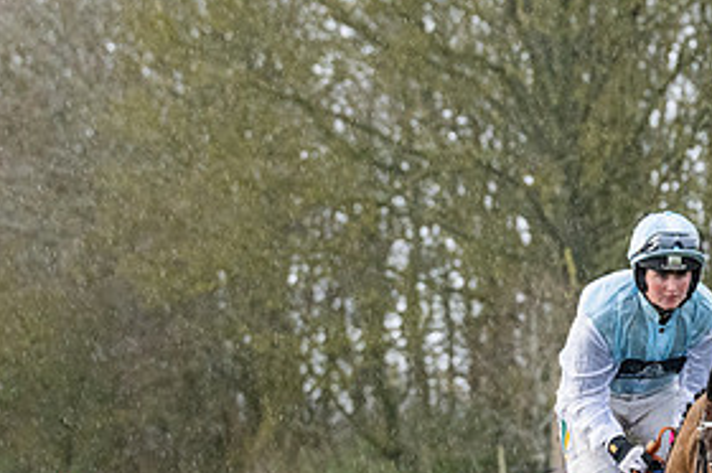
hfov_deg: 6.7
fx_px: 6065
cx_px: 695
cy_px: 493
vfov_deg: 4.5
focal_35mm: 307
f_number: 4
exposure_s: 1/400
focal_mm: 85
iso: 1600
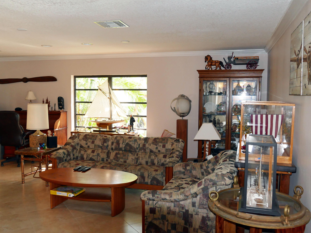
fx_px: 305
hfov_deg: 53.9
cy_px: 117
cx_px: 148
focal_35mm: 34
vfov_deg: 41.8
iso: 640
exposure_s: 1/60
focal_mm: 11.35
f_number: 3
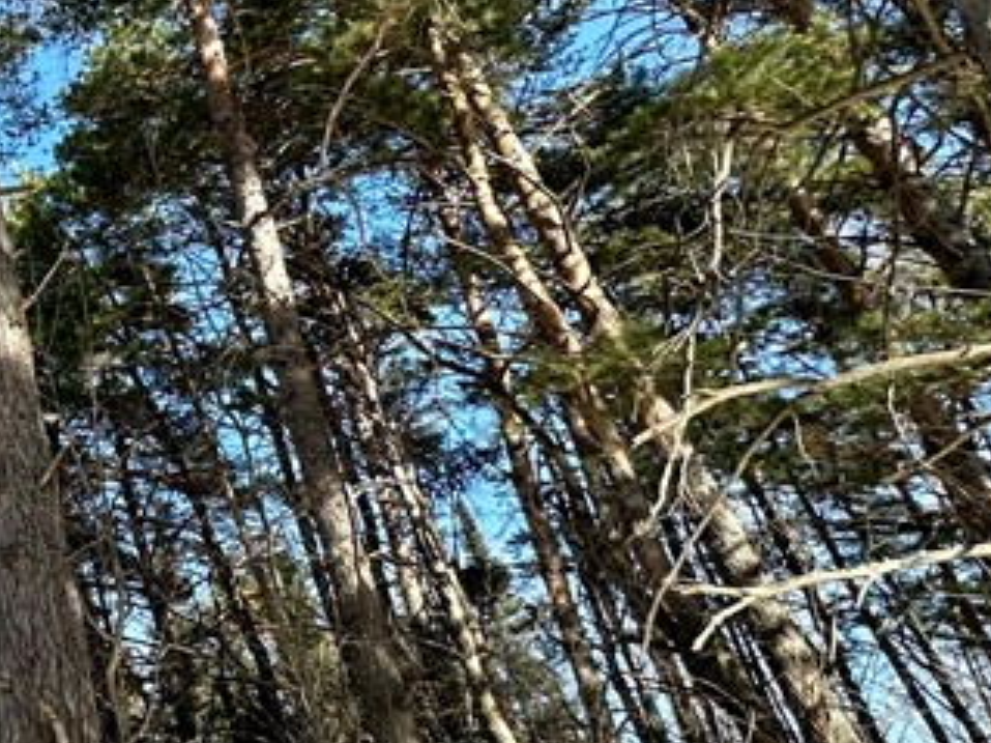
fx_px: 1288
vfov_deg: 32.1
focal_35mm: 45
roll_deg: -1.6
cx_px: -454
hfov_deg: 28.9
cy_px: 320
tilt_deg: +27.1
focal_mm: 2.22
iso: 40
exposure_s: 1/654
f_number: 2.2
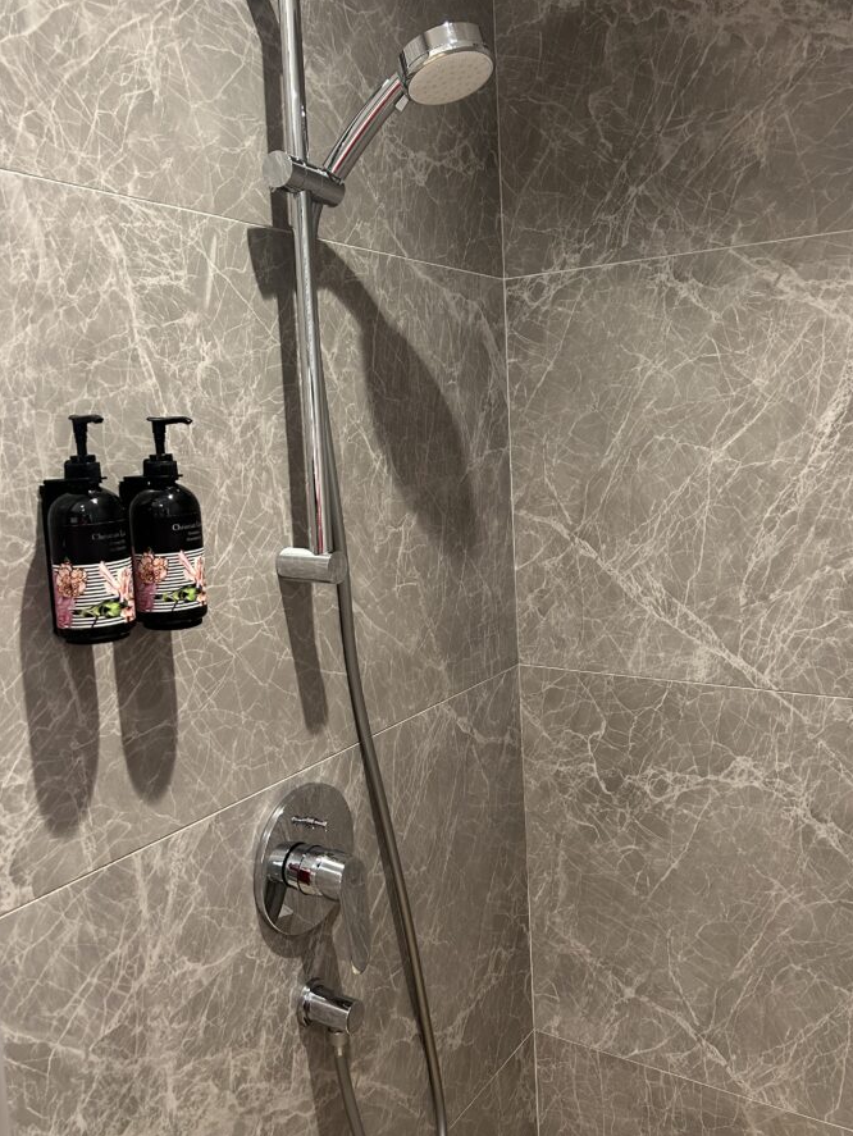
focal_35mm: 30
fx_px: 985
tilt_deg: -5.3
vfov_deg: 59.8
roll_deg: +1.7
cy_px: 505
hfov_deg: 46.8
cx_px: 447
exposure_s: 1/50
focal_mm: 5.7
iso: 125
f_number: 1.5
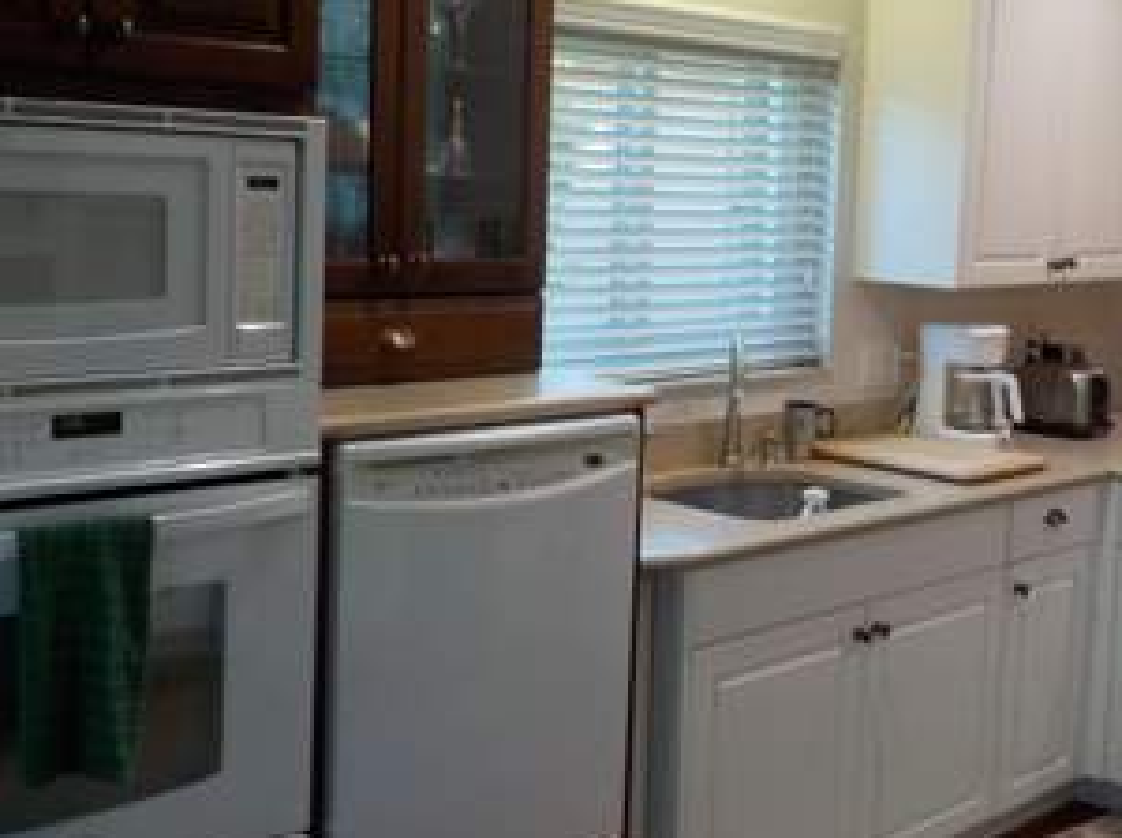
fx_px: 1553
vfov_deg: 30.1
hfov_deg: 39.1
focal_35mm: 48
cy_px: 335
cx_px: 774
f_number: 3.3
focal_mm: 4.1
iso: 180
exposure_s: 1/30
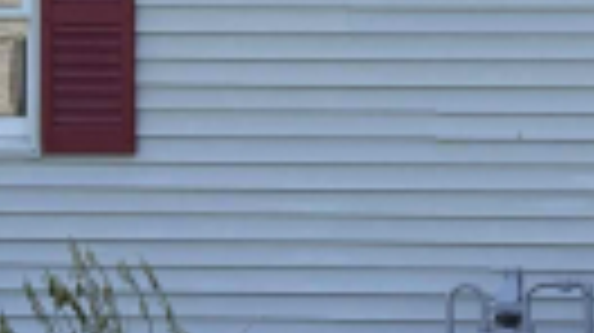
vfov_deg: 9.1
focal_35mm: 132
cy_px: 50
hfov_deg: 15.6
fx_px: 2077
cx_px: 749
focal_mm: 6.76
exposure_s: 1/2525
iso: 100
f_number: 1.78
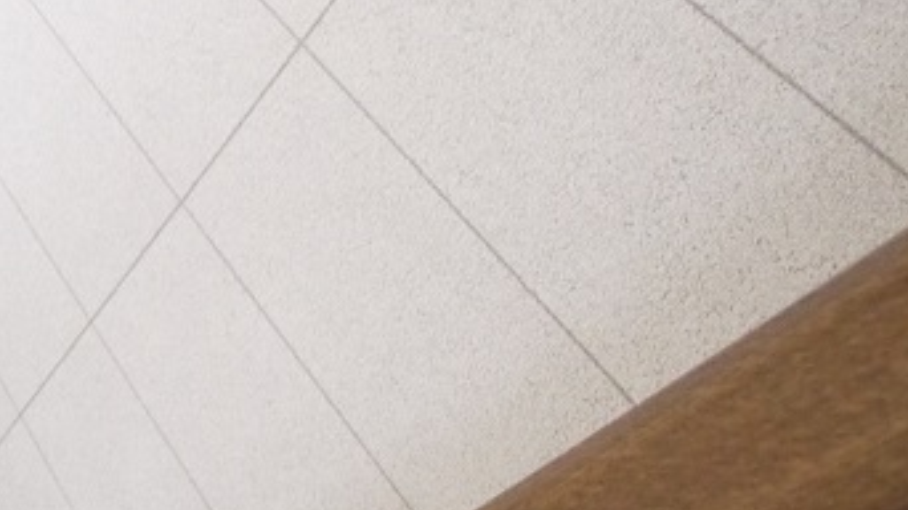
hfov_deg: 25.6
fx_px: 1203
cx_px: -563
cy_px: 27
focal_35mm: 50
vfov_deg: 23.1
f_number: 4
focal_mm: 7
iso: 1600
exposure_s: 1/40
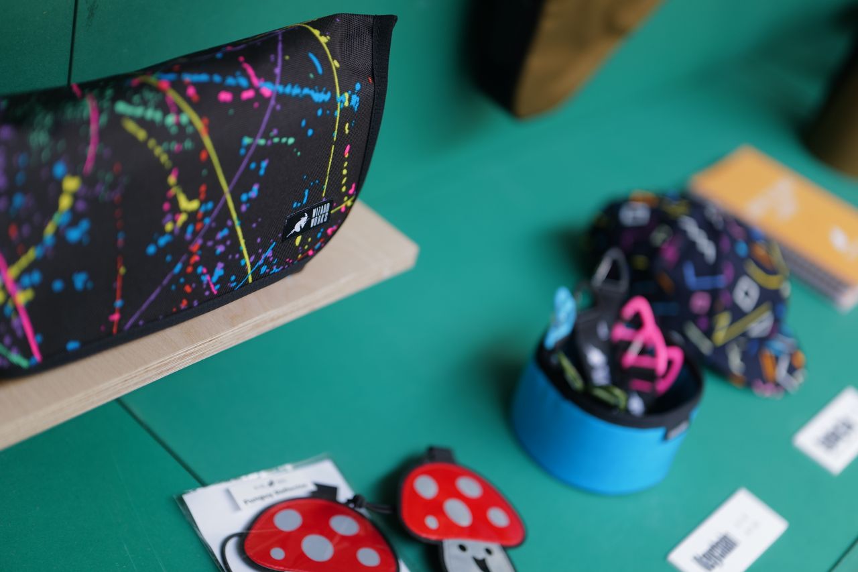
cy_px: 286
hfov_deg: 39.6
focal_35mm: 50
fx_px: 1191
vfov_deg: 27.0
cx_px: 429
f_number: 1.4
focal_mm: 50
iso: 250
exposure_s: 1/125
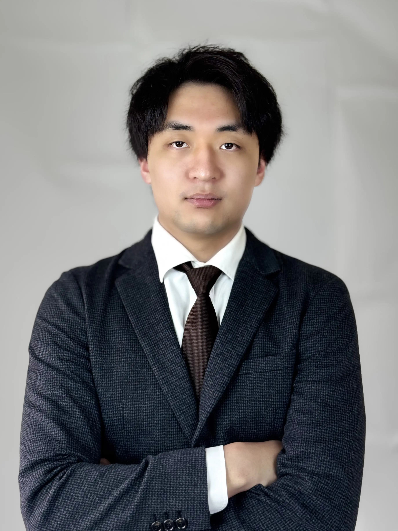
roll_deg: +0.5
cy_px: 266
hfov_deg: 30.3
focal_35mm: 48
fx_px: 736
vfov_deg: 39.7
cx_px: 199
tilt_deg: -0.1
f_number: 1.78
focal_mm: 6.76
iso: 80
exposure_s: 1/141
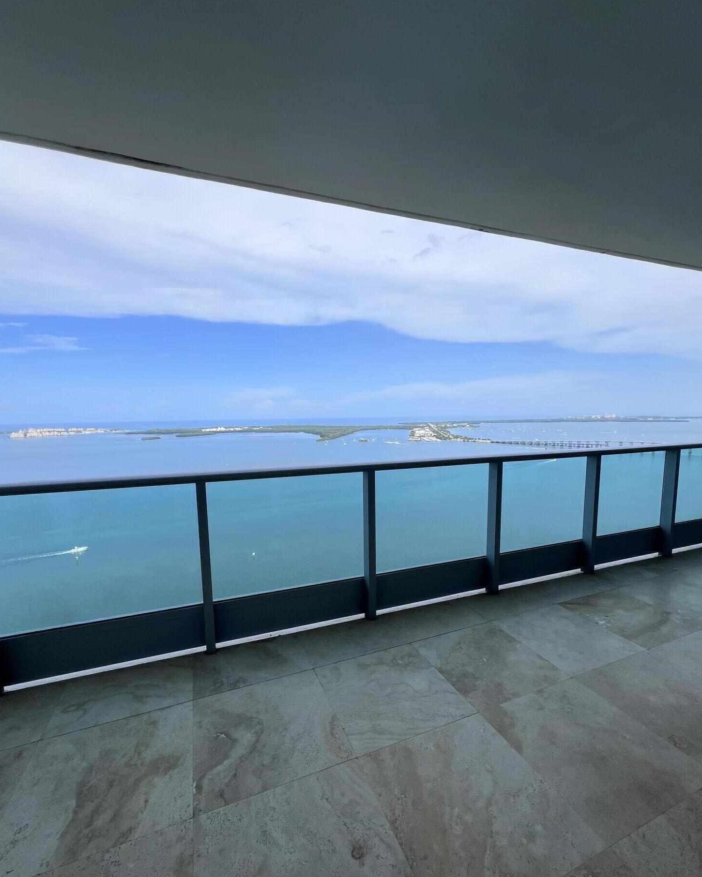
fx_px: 364
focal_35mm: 14
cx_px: 350
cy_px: 462
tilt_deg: -6.4
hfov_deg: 88.0
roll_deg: +0.7
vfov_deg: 100.6
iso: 32
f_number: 1.8
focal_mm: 1.57
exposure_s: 1/2179
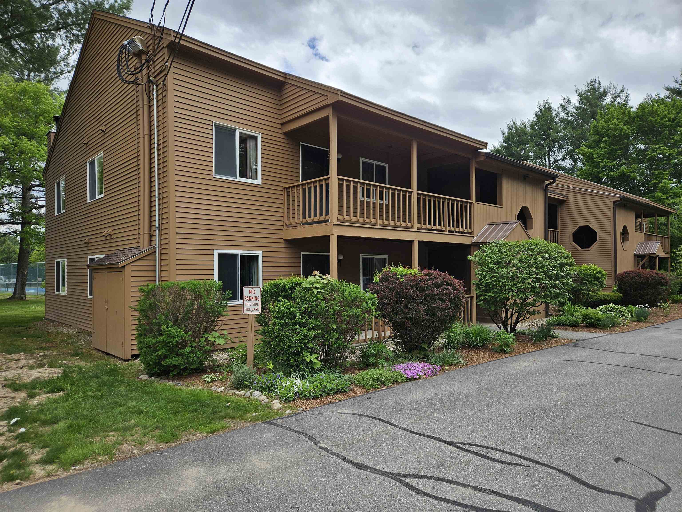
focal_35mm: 23
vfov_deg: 58.9
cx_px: 341
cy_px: 256
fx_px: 453
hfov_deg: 73.9
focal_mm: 5.4
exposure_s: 1/922
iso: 25
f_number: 1.8
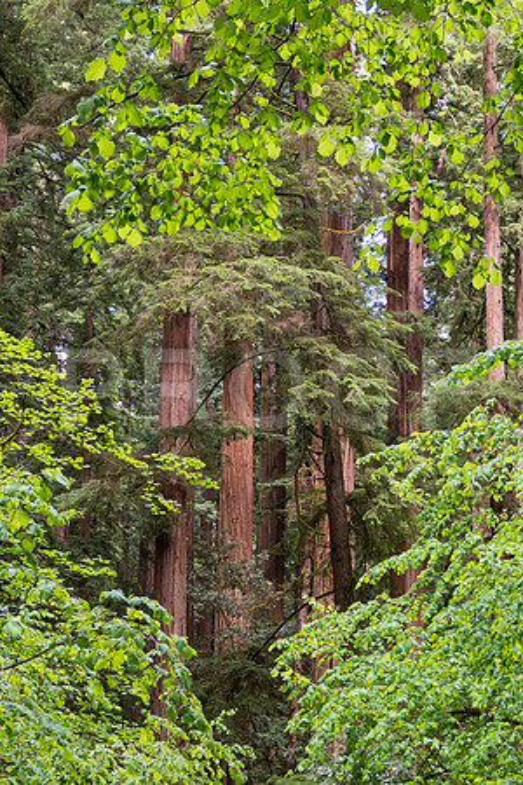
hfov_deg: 20.3
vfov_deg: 30.0
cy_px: 487
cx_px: 289
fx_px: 1460
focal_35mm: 67
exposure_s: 1/160
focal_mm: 24
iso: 450
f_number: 2.8
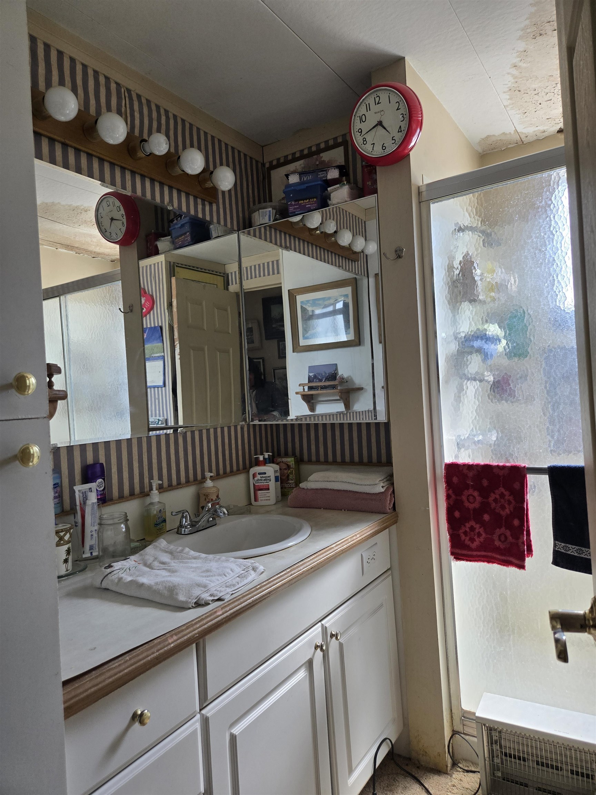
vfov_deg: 73.9
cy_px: 398
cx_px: 298
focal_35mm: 23
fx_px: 528
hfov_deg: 58.9
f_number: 1.8
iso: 100
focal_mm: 5.4
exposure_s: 1/180
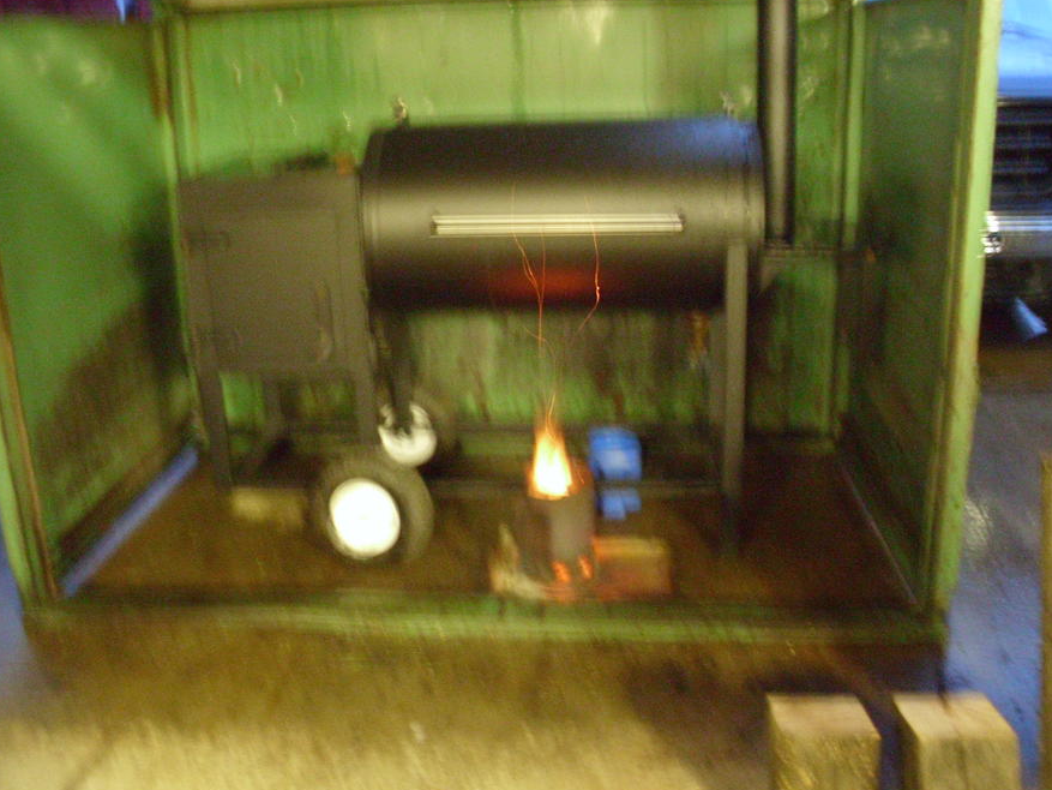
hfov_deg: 47.9
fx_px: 1185
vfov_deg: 36.8
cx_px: 529
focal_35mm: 39
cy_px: 397
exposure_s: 1
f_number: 2.9
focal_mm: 6.3
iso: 400
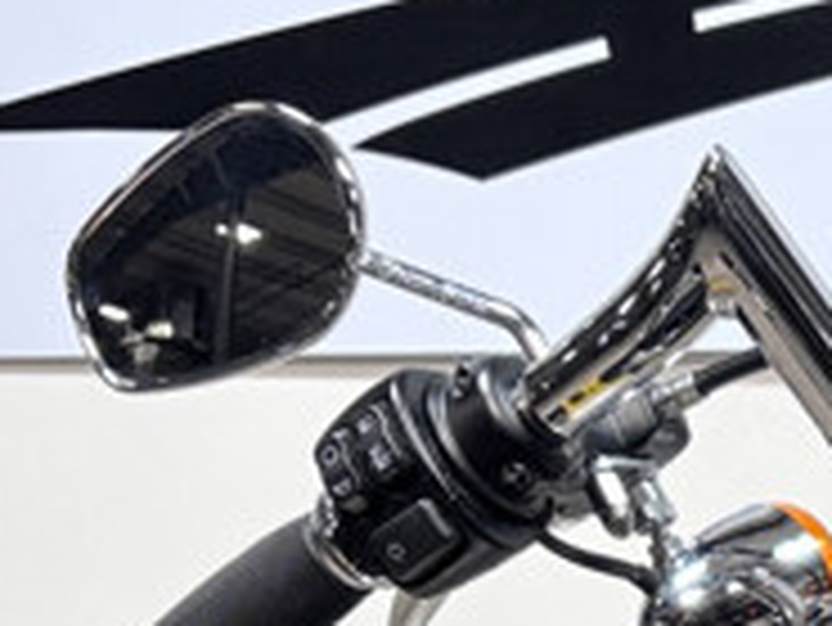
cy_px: 1229
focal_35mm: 150
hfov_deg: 12.2
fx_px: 3608
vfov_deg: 9.3
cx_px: 1437
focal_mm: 5.96
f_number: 1.6
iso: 32
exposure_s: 1/120
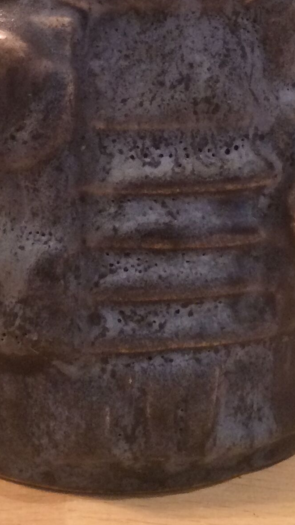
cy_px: 11
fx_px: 1224
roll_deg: +0.2
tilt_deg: -10.1
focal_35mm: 88
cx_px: 124
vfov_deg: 23.3
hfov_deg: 13.7
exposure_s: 1/33
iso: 80
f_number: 2.2
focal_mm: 4.15
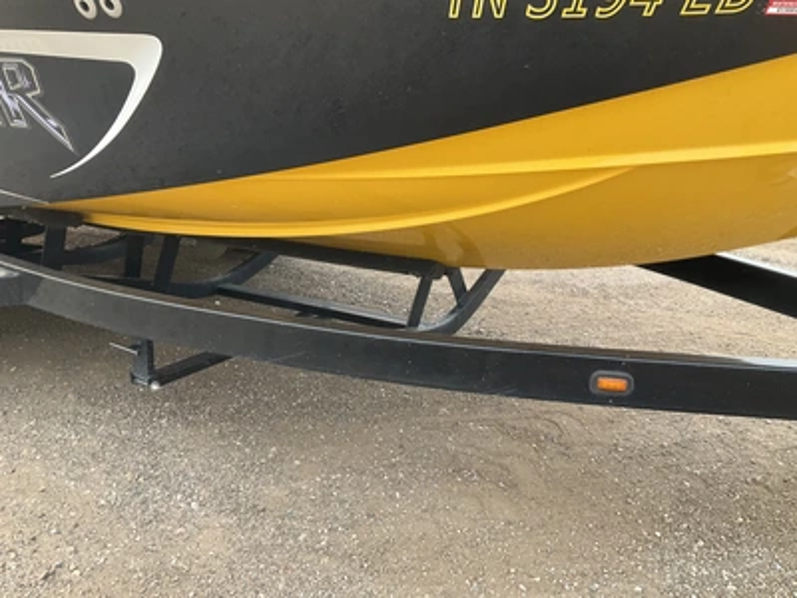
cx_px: 398
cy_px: 299
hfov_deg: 61.7
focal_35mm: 29
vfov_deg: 48.2
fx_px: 668
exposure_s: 1/166
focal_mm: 3
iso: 25
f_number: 1.8
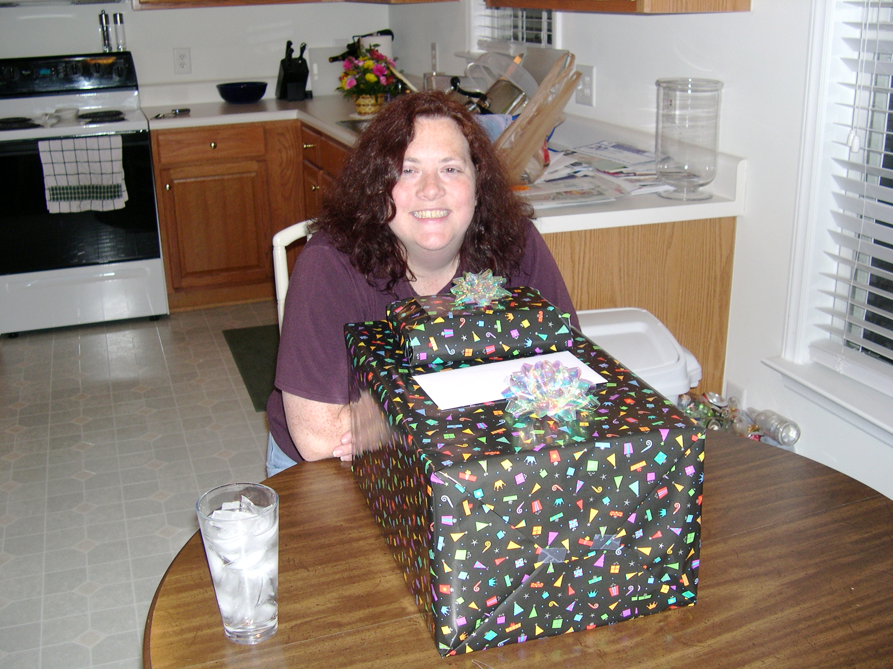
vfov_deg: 37.7
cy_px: 334
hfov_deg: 49.0
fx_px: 980
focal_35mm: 38
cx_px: 446
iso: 100
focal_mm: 8
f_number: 2.8
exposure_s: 1/60
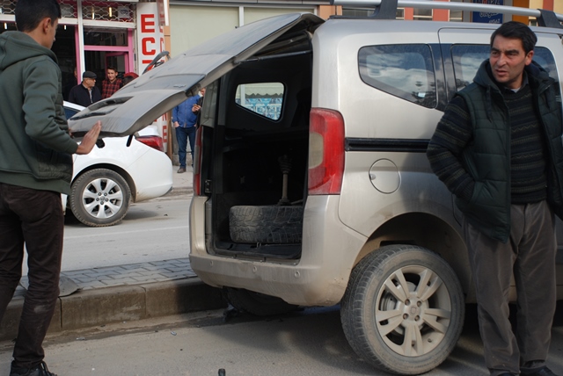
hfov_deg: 30.5
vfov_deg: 20.7
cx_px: 282
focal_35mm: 66
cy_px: 188
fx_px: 1033
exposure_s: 1/400
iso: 200
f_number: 4.8
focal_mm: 44
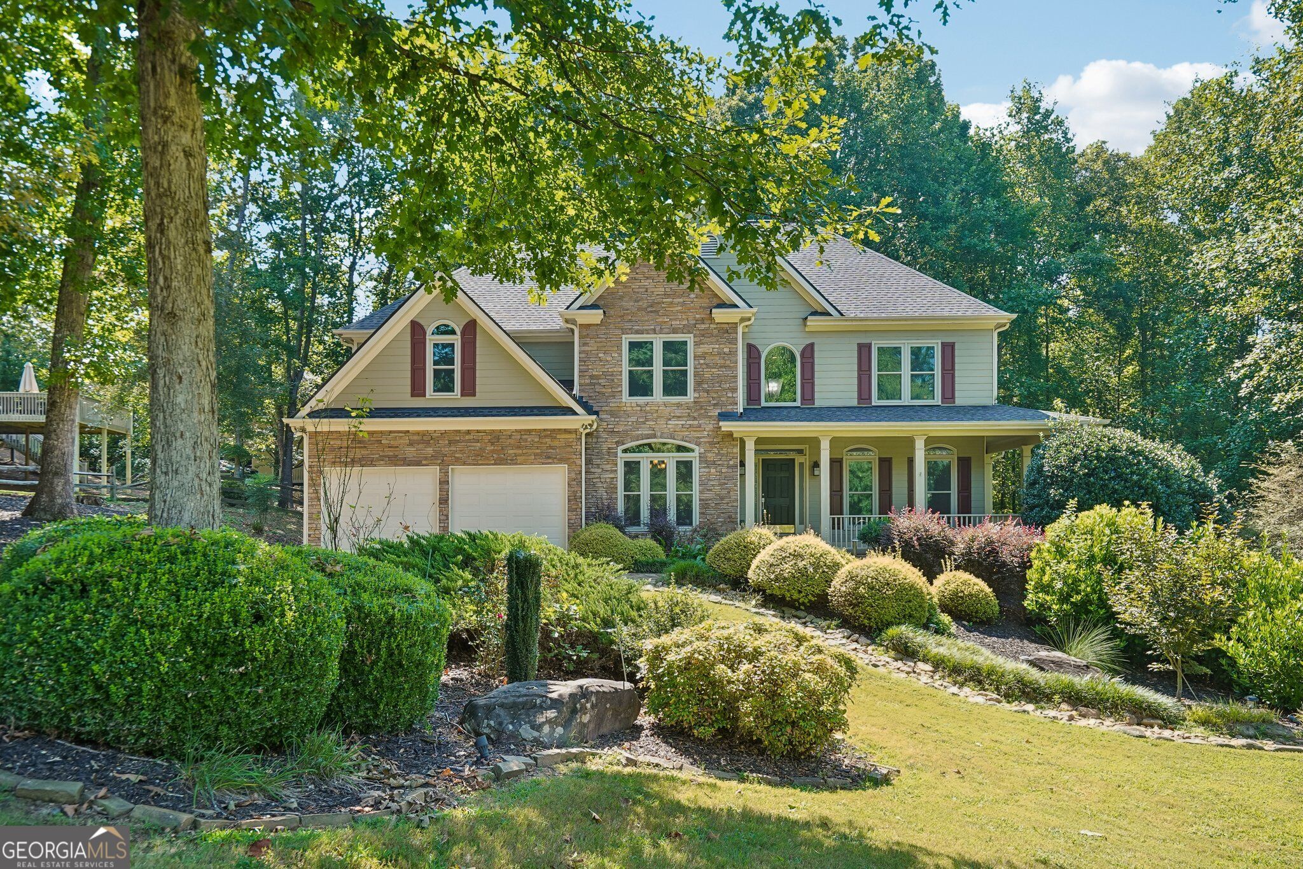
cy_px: 434
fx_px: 832
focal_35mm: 23
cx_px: 652
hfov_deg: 76.1
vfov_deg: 55.1
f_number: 6.3
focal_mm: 23
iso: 320
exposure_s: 1/80
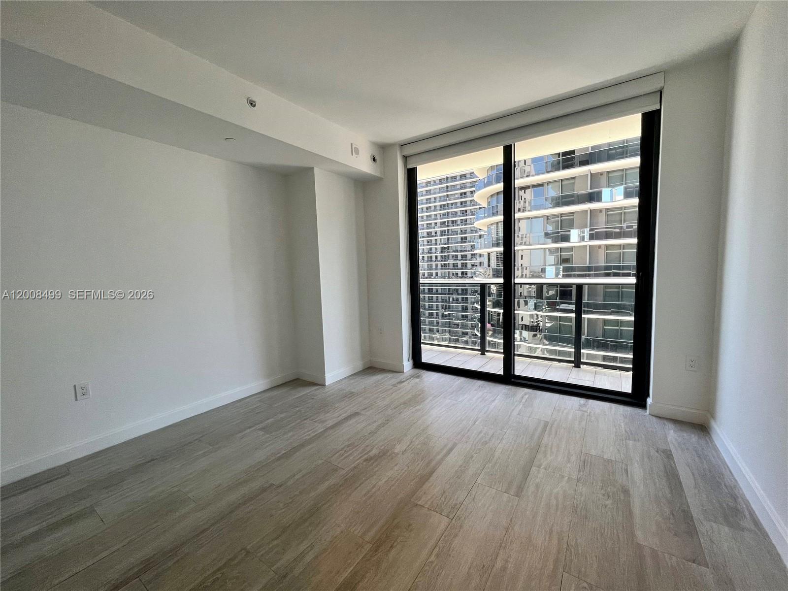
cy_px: 296
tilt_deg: -5.6
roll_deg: +1.9
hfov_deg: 106.2
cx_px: 394
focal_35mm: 13
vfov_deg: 89.9
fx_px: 296
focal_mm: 1.57
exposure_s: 1/100
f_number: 1.8
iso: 80
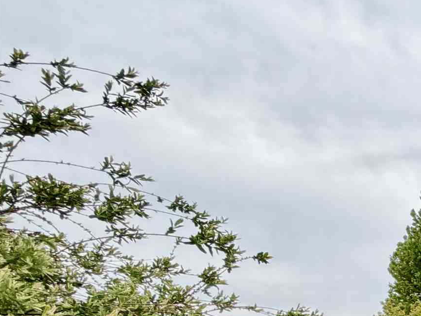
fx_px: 608
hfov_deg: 22.6
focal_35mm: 50
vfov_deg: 24.6
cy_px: 432
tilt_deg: -4.8
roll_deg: -0.7
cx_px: 750
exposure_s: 1/770
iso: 32
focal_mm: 2.22
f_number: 2.2
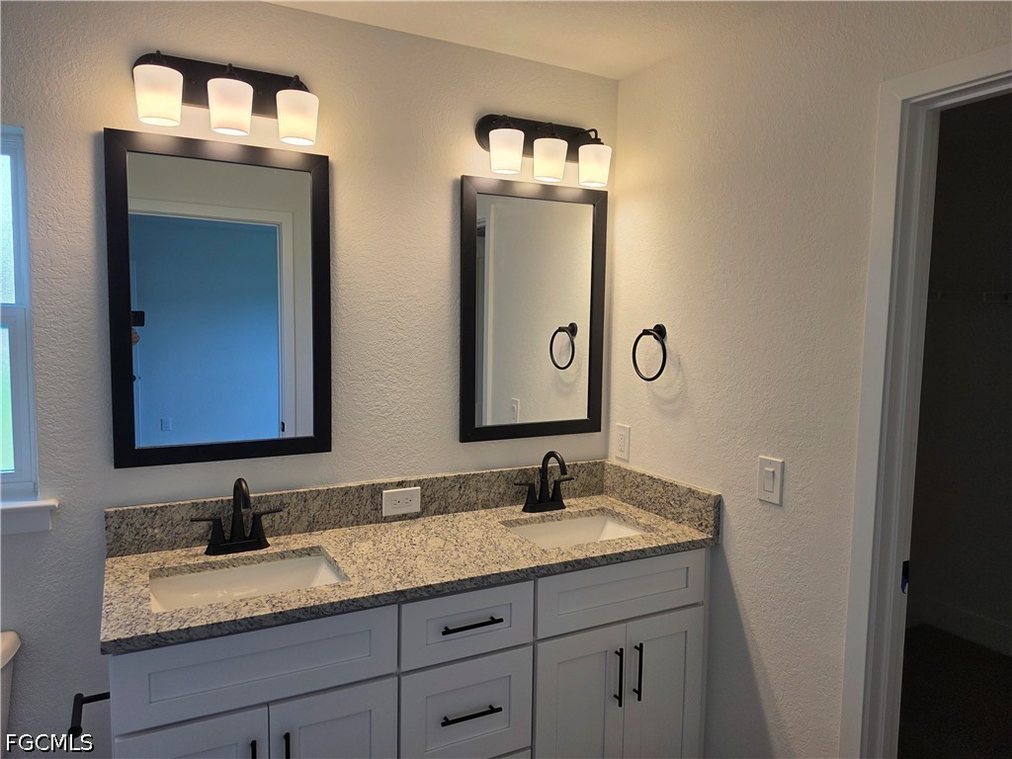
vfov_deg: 58.9
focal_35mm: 23
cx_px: 506
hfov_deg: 73.9
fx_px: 672
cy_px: 380
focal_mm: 6.5
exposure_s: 1/120
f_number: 1.4
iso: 16
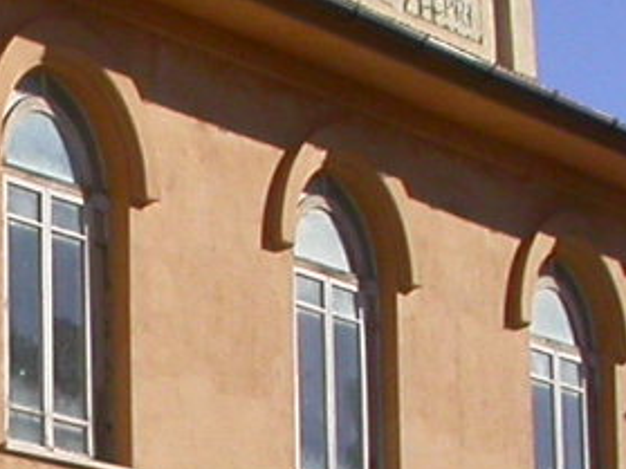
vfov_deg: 6.8
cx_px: -341
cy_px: 536
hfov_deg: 8.8
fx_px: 3941
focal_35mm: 218
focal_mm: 7.85
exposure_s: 1/498
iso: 100
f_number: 7.5
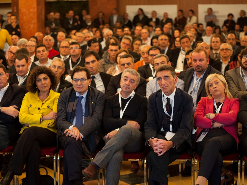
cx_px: 125
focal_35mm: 80
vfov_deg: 18.4
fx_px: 571
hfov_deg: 24.4
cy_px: 95
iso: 1600
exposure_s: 1/40
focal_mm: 70
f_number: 2.8
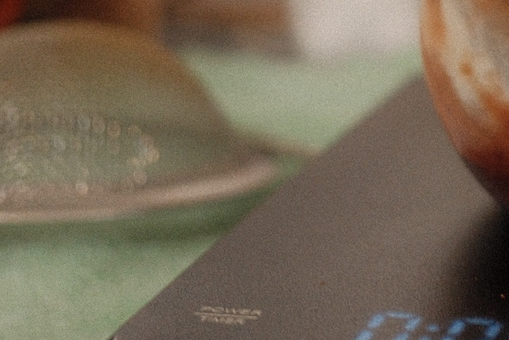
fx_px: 1612
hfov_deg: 16.8
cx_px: 684
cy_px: -161
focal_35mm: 114
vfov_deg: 11.5
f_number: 2.8
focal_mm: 23
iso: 1250
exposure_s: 1/40
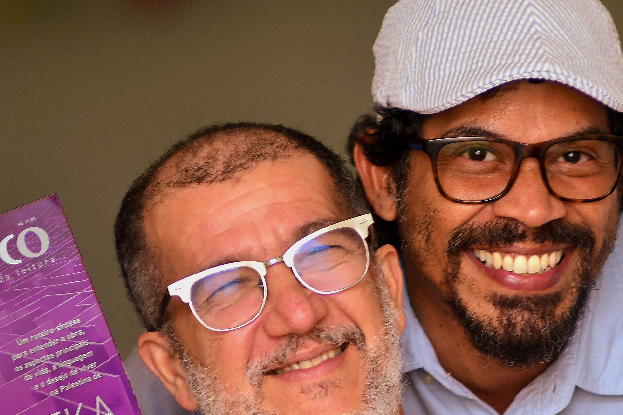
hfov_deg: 3.5
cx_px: 420
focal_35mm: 597
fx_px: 10331
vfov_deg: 2.3
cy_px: 349
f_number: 5
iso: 100
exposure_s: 1/100
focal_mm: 185
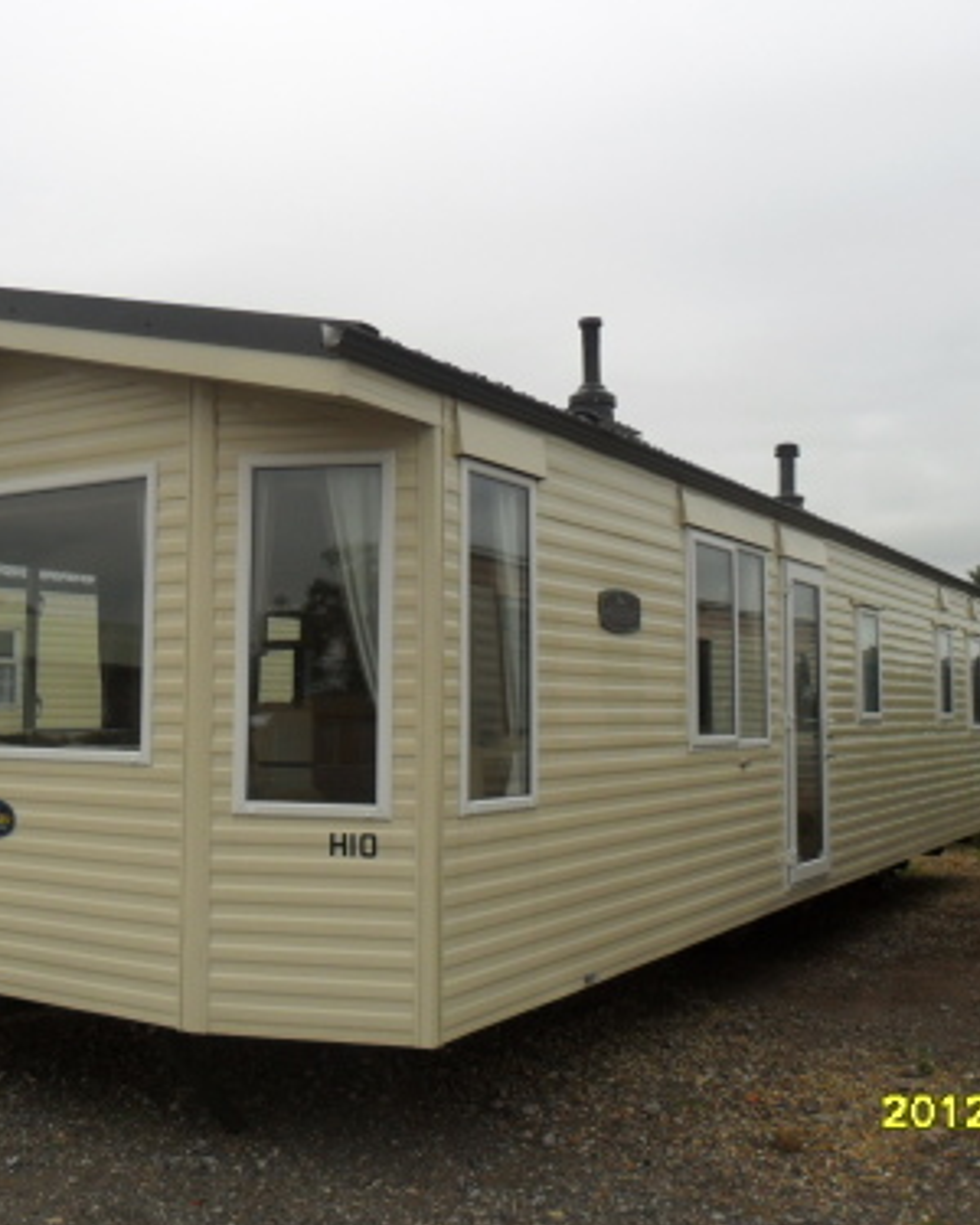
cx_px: 379
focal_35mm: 36
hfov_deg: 40.9
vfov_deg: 50.3
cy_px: 604
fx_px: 1305
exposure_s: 1/500
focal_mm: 4.9
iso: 100
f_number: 3.5
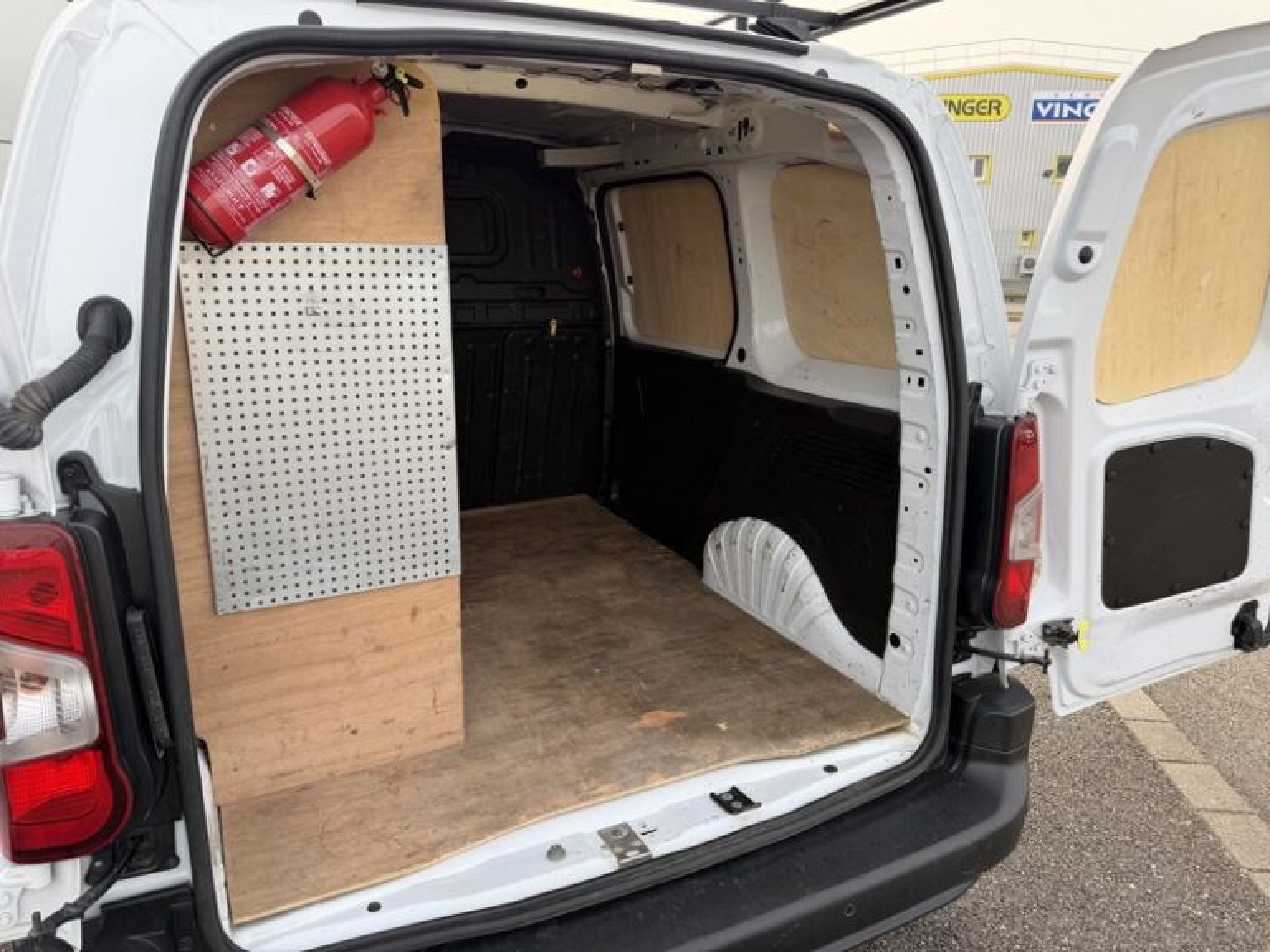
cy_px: 476
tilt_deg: -15.8
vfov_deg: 56.8
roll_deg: -0.4
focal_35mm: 24
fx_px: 881
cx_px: 635
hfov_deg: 71.6
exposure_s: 1/584
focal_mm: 6.76
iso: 80
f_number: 1.78
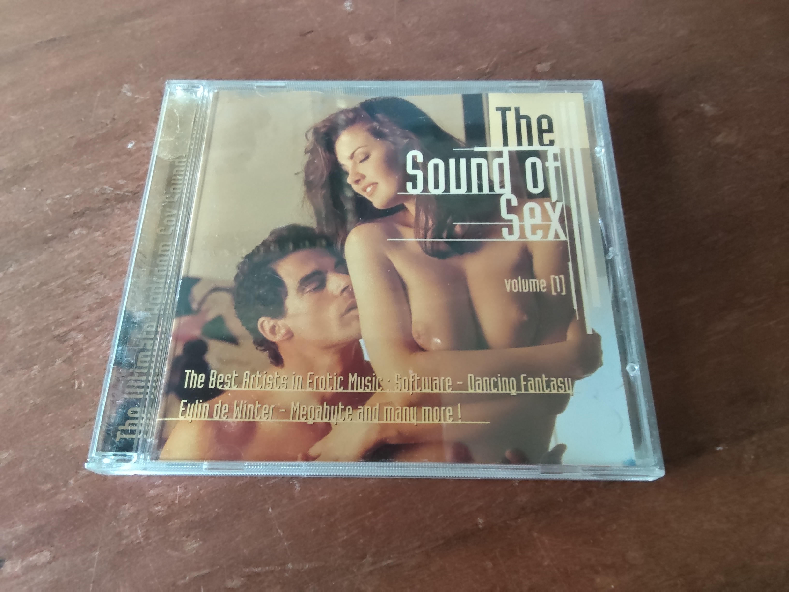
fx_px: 593
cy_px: 296
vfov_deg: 53.1
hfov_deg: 67.3
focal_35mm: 26
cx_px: 394
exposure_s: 1/33.3
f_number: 2
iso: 500
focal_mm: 2.78
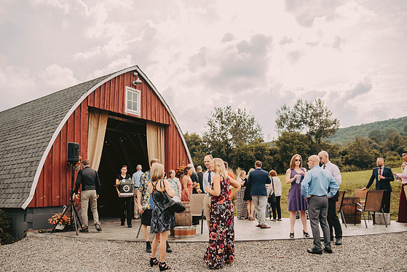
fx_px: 351
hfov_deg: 60.3
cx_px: 200
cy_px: 140
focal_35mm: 31
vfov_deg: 42.3
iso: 500
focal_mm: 28
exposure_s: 1/4000
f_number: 2.8
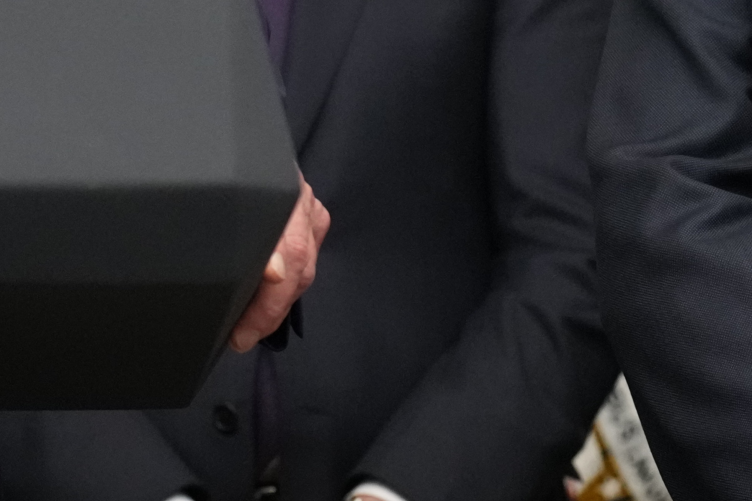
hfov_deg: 6.6
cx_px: -382
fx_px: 6433
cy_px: -287
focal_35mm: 308
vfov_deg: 4.4
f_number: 3.5
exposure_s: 1/320
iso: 3200
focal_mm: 70
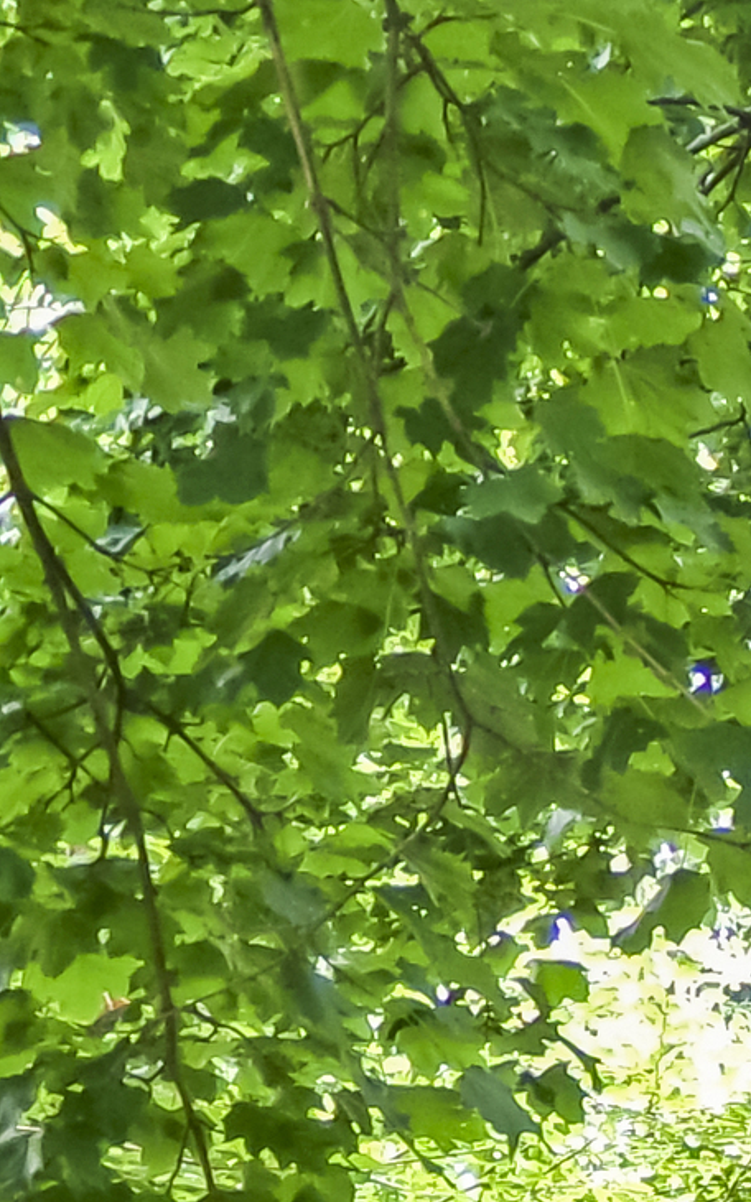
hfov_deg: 10.8
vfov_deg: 17.3
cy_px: 1867
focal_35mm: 107
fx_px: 3505
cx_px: 1682
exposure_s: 1/35
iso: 124
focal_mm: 4.3
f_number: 3.7
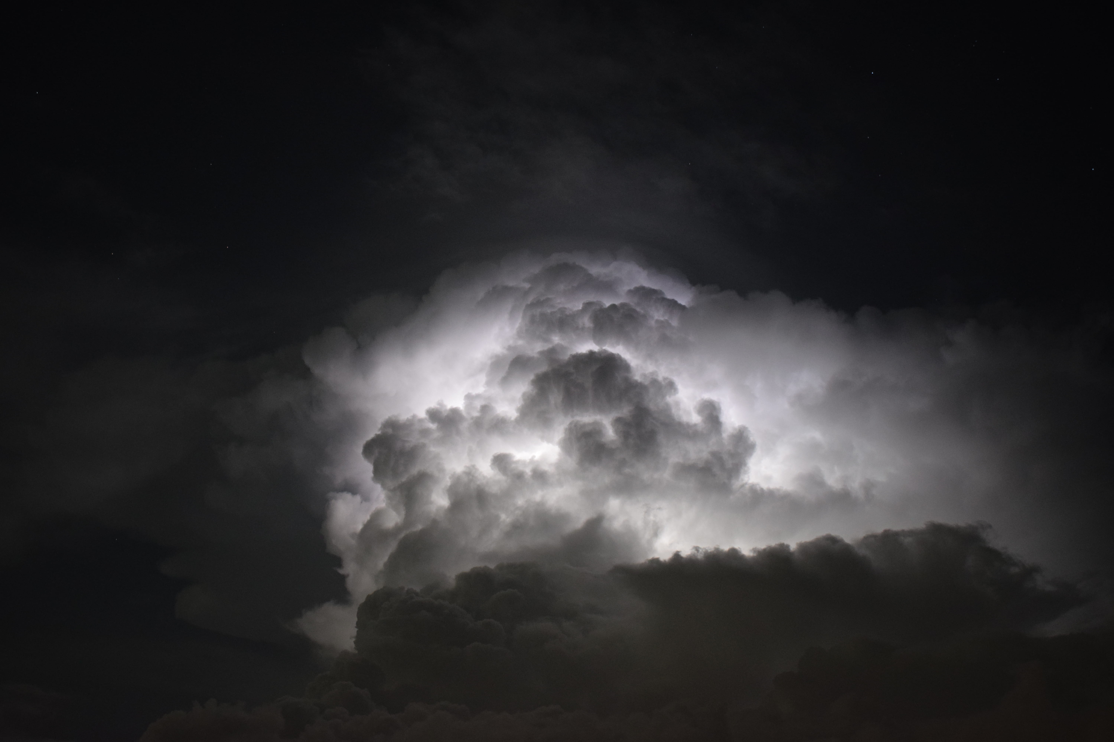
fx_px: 1624
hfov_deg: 37.9
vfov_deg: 25.8
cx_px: 557
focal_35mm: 52
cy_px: 371
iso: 1250
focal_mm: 35
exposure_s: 1
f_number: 4.5
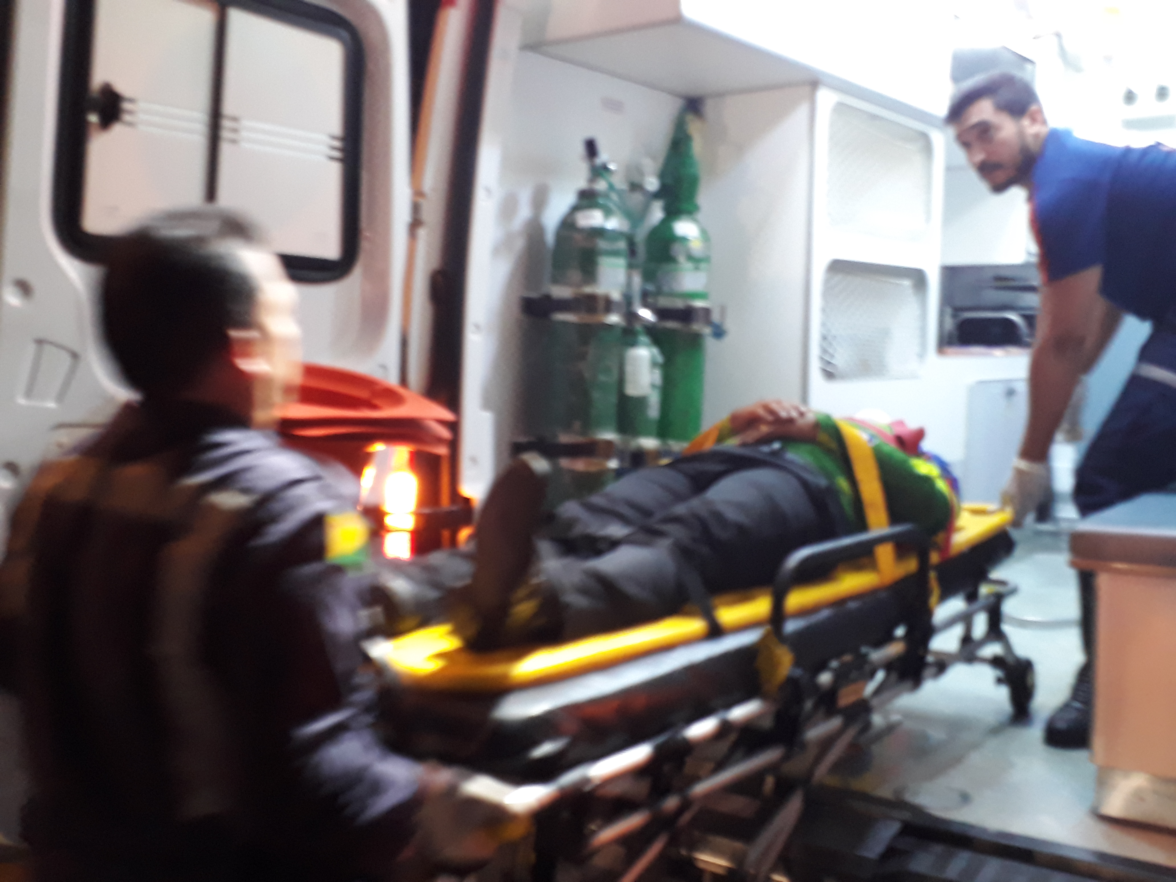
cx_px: 588
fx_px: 917
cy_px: 441
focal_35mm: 27
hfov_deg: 65.3
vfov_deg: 51.4
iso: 250
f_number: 1.9
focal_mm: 3.6
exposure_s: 1/15
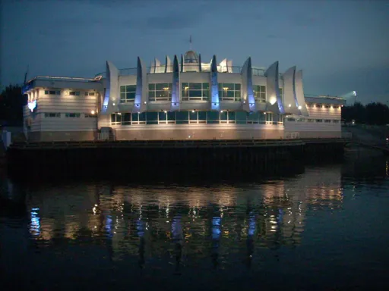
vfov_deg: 38.7
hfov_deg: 50.1
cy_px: 146
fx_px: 416
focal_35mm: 37
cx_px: 194
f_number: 2.8
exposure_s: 1/60
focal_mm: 6.2
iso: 800
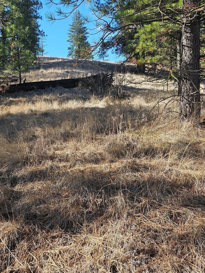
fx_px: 268
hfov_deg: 41.6
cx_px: 84
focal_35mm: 34
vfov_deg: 53.9
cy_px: 131
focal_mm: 5
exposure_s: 1/1343
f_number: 1.8
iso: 50
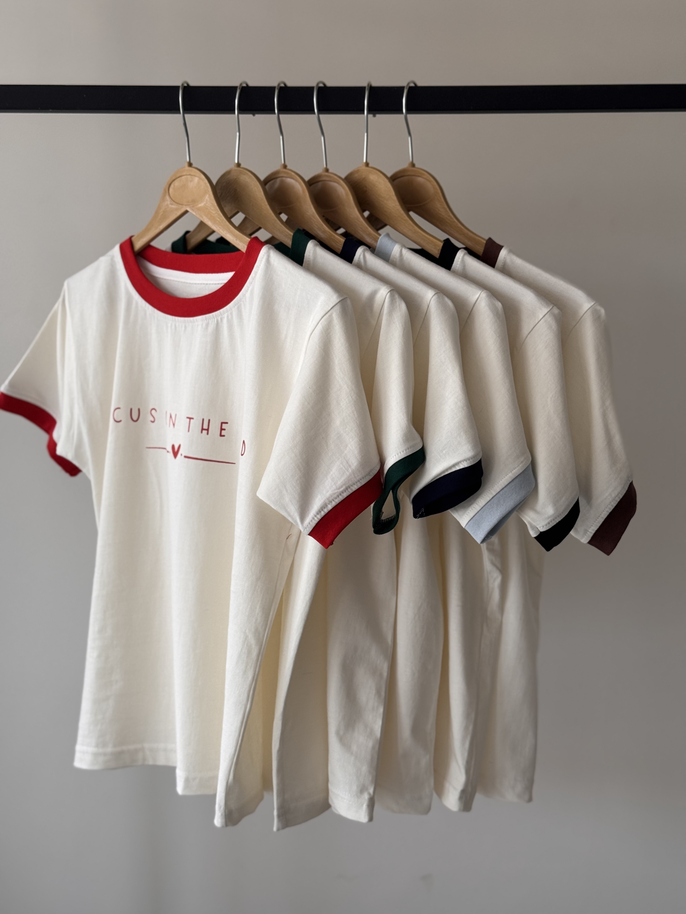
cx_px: 343
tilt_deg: -7.8
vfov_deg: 39.7
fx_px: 1268
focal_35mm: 48
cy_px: 457
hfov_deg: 30.3
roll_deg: -0.7
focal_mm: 6.76
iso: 50
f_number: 1.78
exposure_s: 1/214
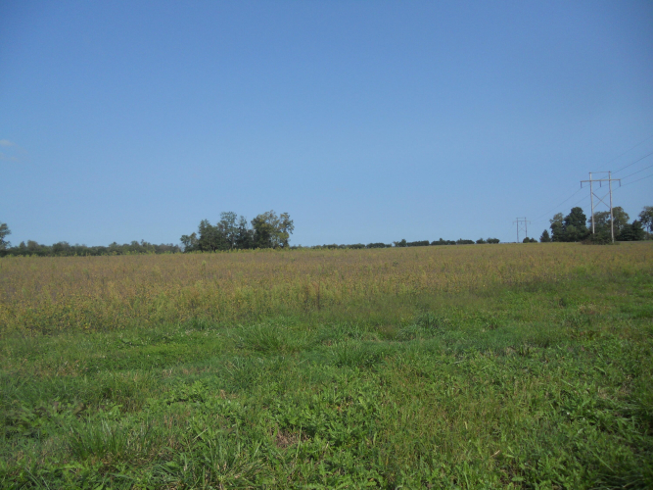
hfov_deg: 65.3
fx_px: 509
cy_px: 245
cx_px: 326
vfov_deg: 51.3
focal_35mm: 27
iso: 80
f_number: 3.2
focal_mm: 4.9
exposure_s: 1/1250
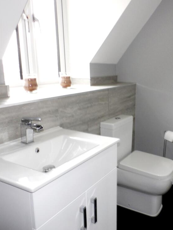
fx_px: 220
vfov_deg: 55.3
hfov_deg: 41.8
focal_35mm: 33
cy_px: 117
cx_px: 127
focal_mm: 4.3
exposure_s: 1/17
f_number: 4.1
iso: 200
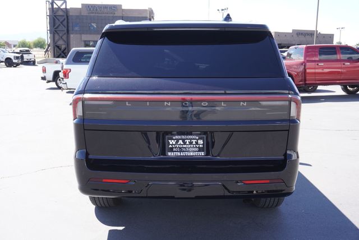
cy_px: 120
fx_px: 374
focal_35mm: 38
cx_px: 180
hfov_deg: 51.2
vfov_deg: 35.6
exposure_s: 1/100
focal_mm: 25
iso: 100
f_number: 5.6
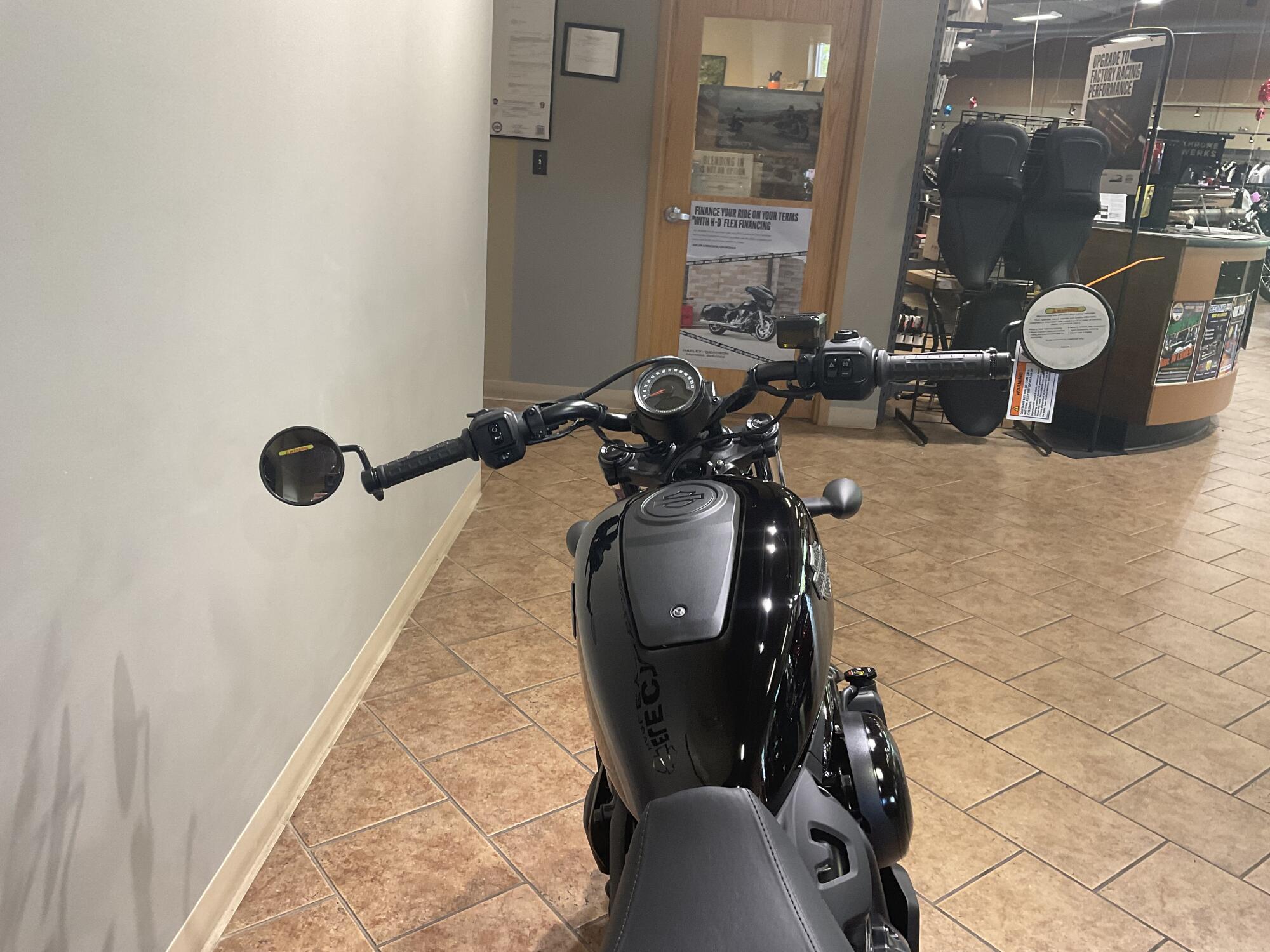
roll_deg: -4.5
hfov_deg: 61.7
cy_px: 476
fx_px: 1064
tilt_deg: -18.2
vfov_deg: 48.2
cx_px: 635
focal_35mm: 29
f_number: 1.8
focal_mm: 3
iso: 80
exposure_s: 1/60
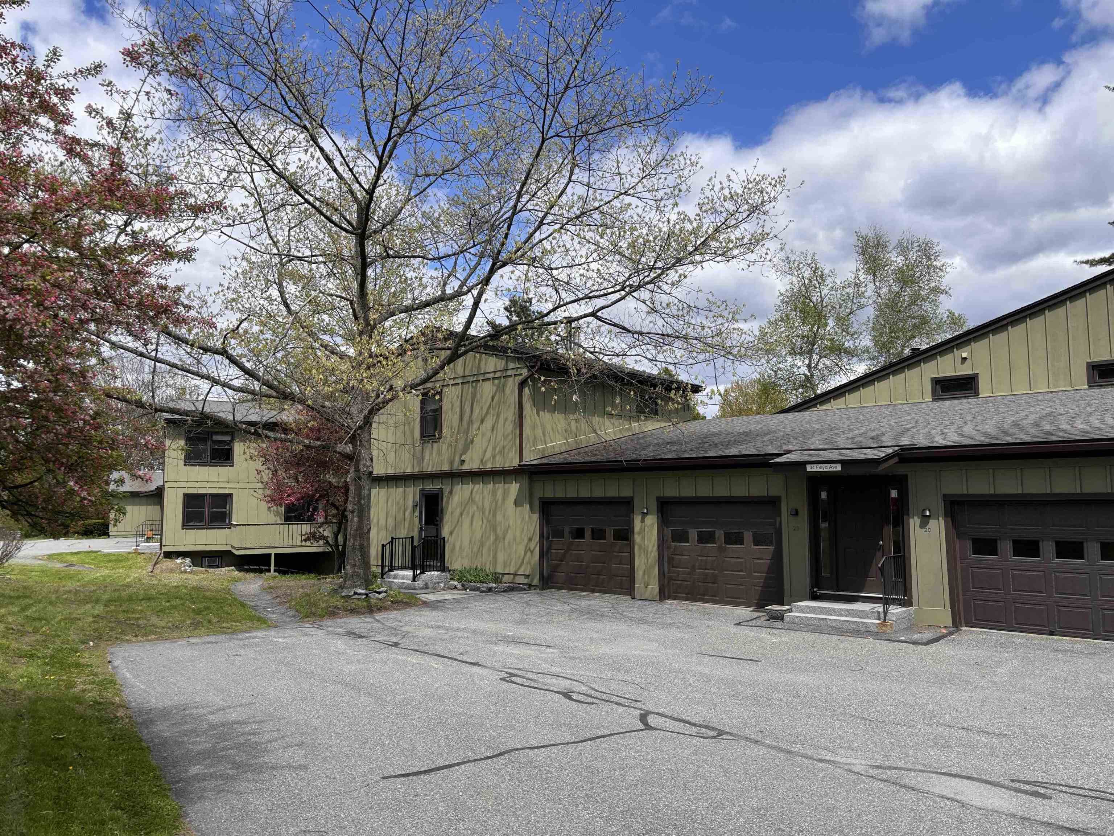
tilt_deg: +5.7
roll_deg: +0.1
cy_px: 418
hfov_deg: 67.3
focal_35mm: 26
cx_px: 557
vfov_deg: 53.1
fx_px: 837
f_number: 1.6
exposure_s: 1/3106
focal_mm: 5.96
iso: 50
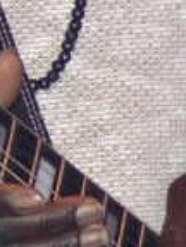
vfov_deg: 4.1
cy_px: 17
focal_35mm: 478
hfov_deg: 3.1
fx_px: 3425
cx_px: -8
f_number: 2.8
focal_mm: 12.5
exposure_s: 1/160
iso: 100
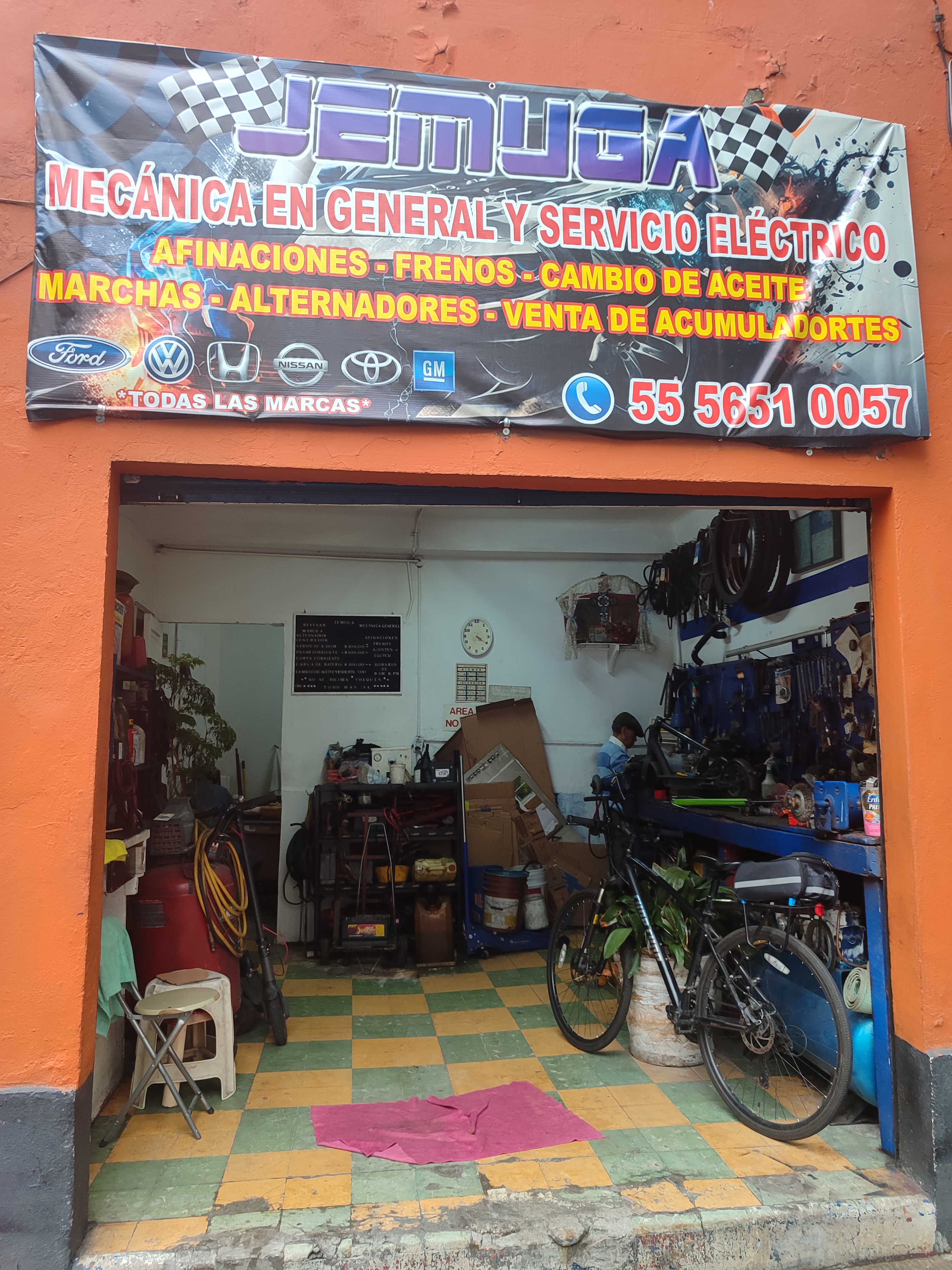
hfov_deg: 54.9
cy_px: 635
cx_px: 476
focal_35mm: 25
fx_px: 917
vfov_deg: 69.4
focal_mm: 5.95
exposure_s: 1/60
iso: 124
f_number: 1.89
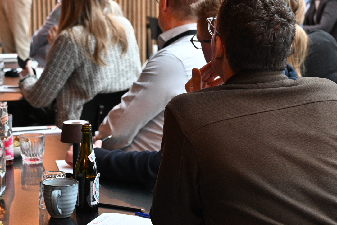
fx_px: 1048
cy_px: 83
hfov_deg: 18.3
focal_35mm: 112
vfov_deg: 12.2
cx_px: 150
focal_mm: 50
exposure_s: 1/125
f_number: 4.5
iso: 2200
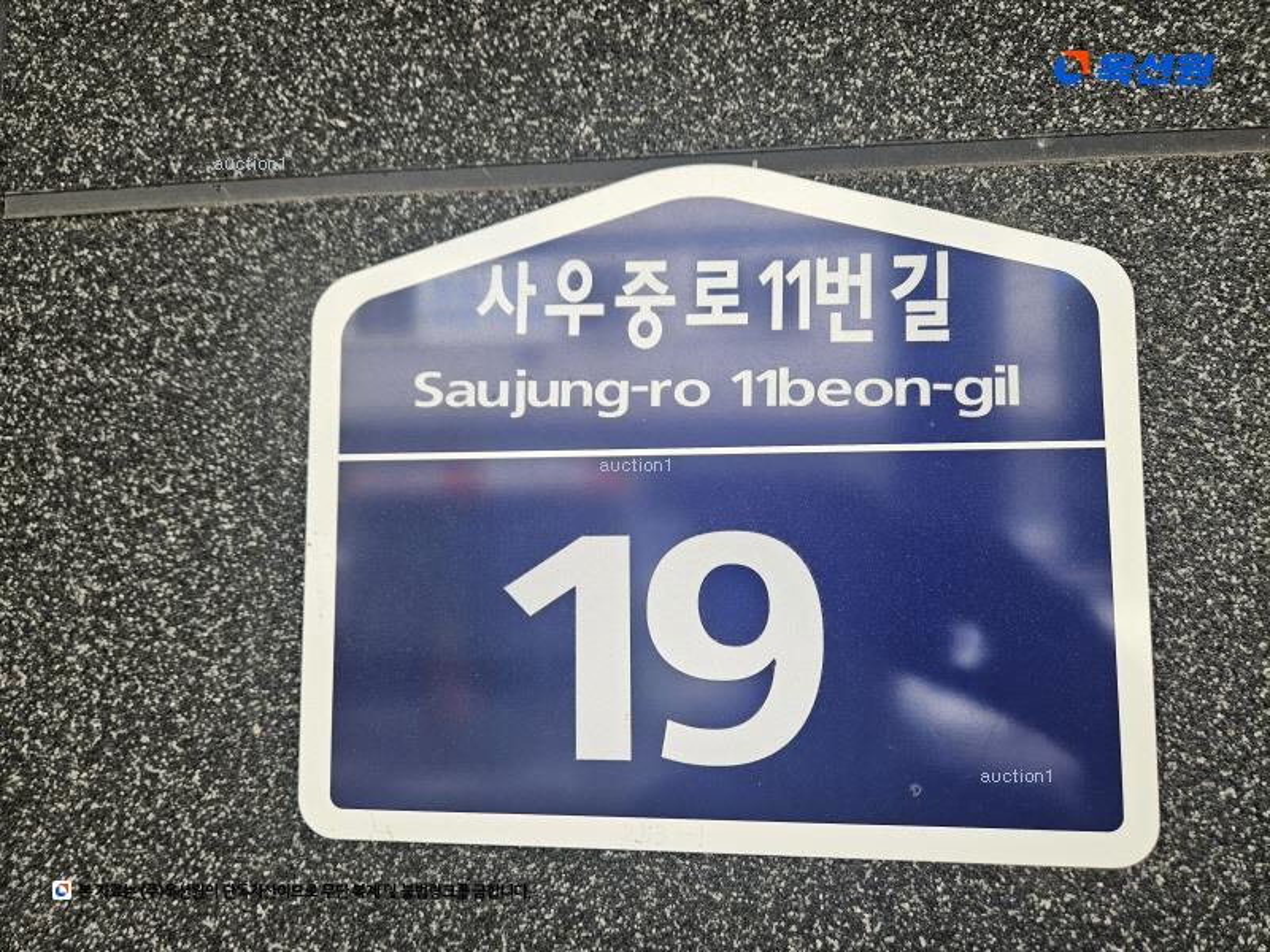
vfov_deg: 58.9
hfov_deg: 73.9
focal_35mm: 23
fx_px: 844
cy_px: 476
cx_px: 635
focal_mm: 5.4
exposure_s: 1/359
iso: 80
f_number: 1.8
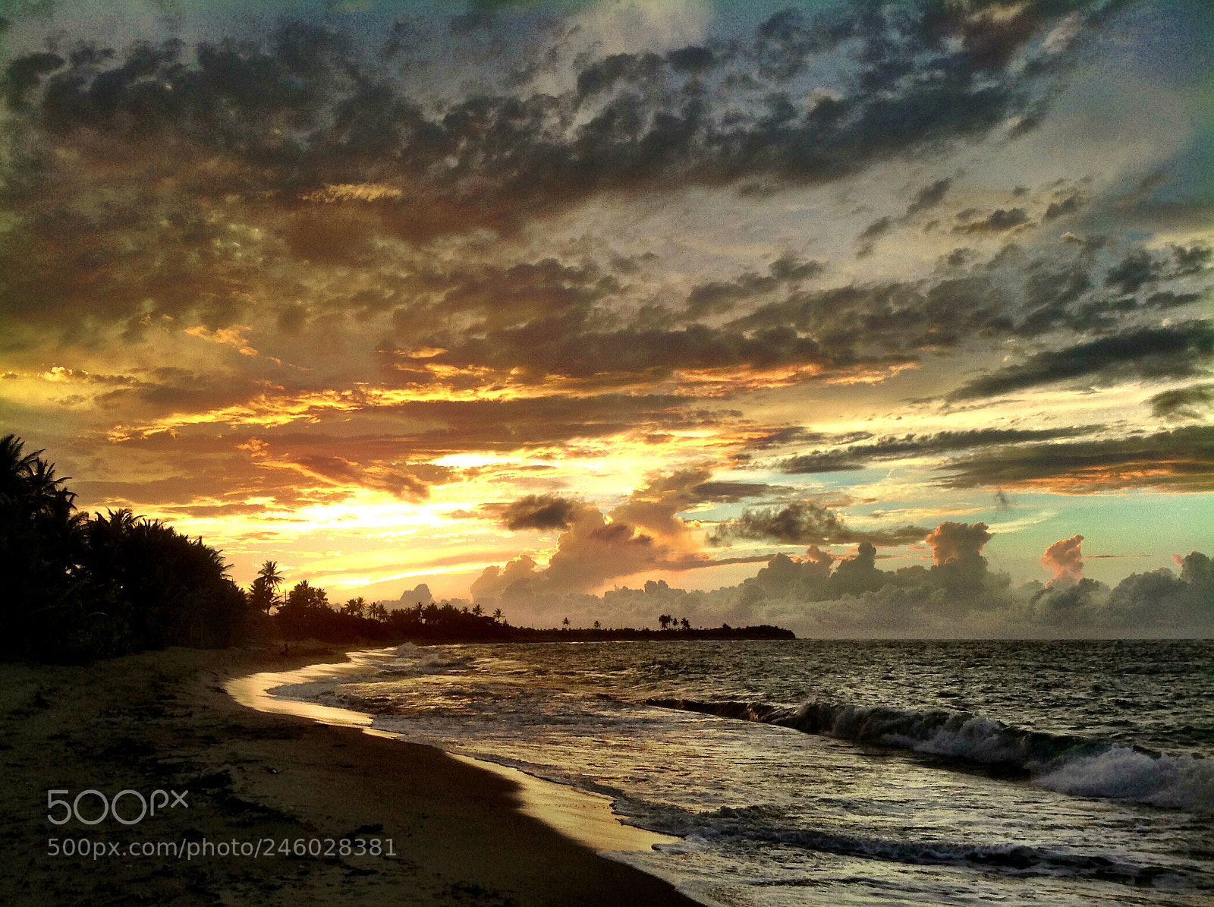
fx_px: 1226
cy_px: 454
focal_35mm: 35
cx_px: 607
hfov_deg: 52.7
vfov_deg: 40.6
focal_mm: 4.28
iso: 50
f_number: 2.4
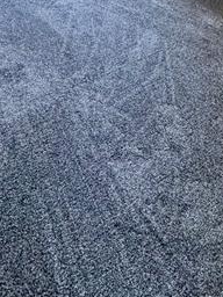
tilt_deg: -6.7
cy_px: -139
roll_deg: -3.7
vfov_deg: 29.3
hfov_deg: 34.3
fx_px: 361
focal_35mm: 42
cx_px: 109
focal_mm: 2.22
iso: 320
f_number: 2.2
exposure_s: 1/99
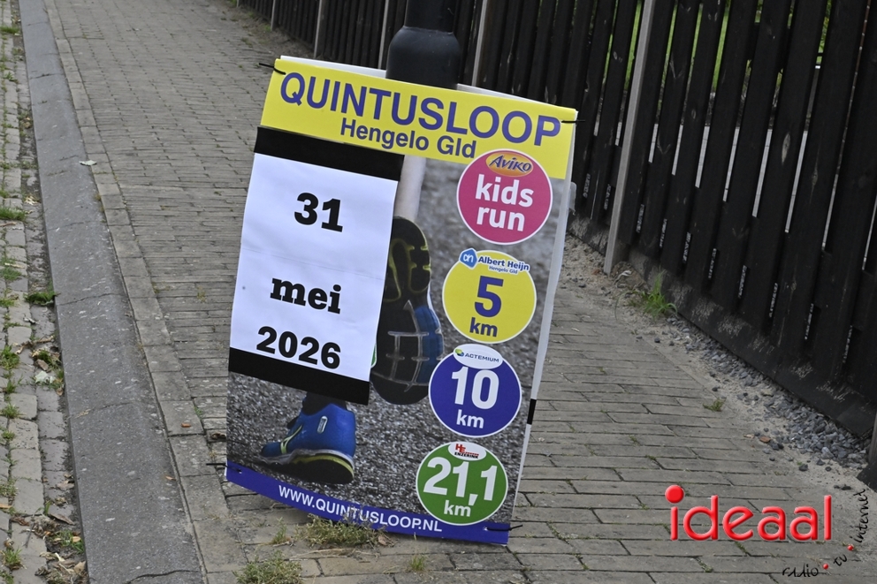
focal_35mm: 70
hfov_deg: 28.8
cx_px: 438
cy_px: 292
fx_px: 1705
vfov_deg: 19.4
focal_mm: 70
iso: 5600
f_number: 20
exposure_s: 1/1600
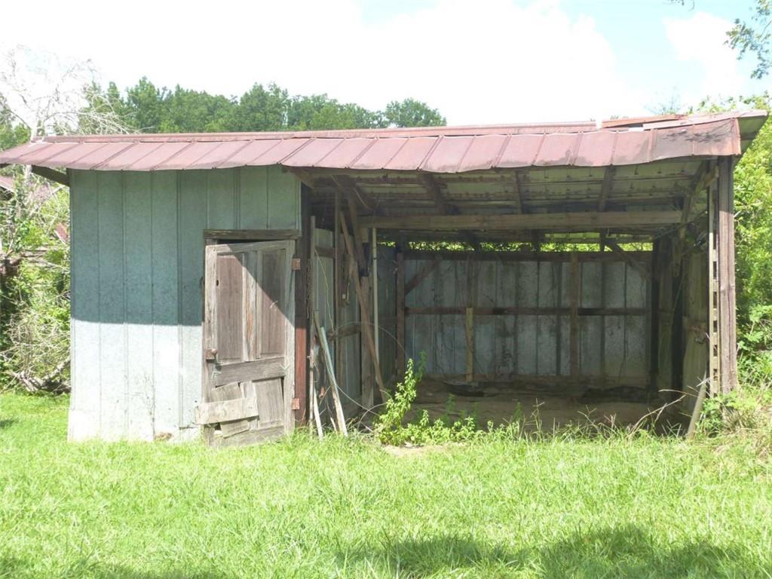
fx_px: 959
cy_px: 290
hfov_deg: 43.9
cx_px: 386
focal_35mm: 43
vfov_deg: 33.6
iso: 160
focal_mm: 7.6
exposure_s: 1/250
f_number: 3.2
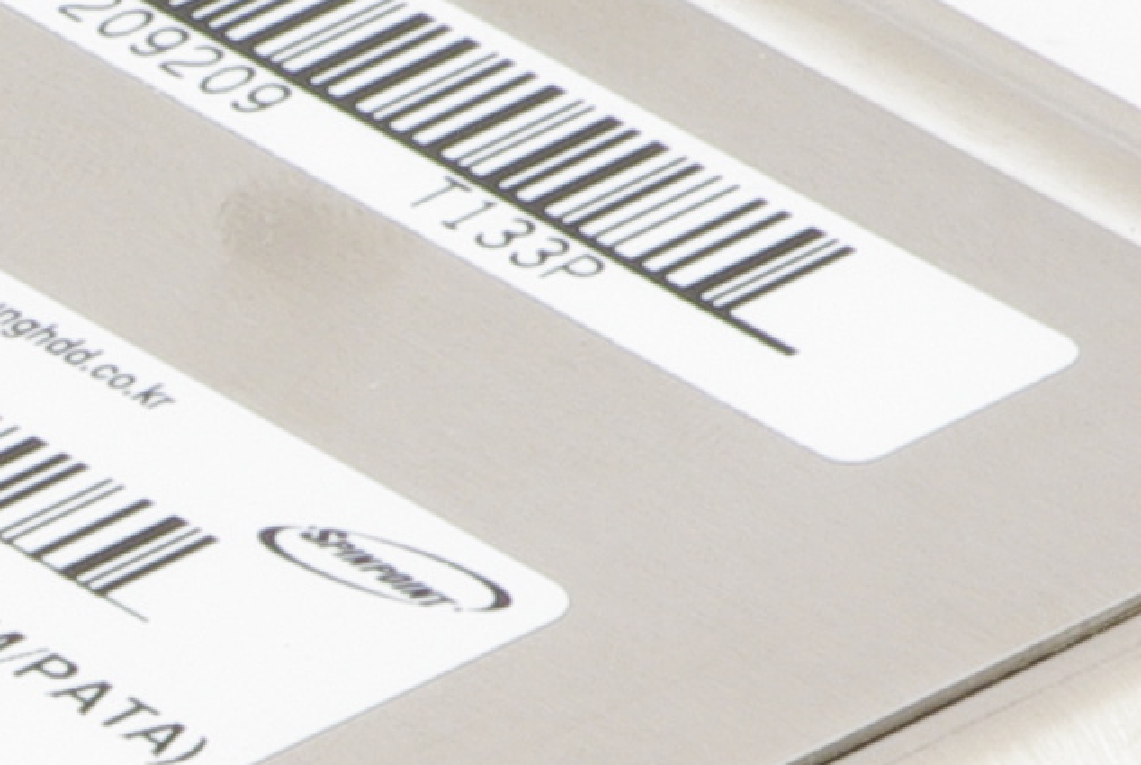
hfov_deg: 2.4
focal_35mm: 870
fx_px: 27621
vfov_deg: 1.6
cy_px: 1019
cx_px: -1206
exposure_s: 1
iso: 100
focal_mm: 95
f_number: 27
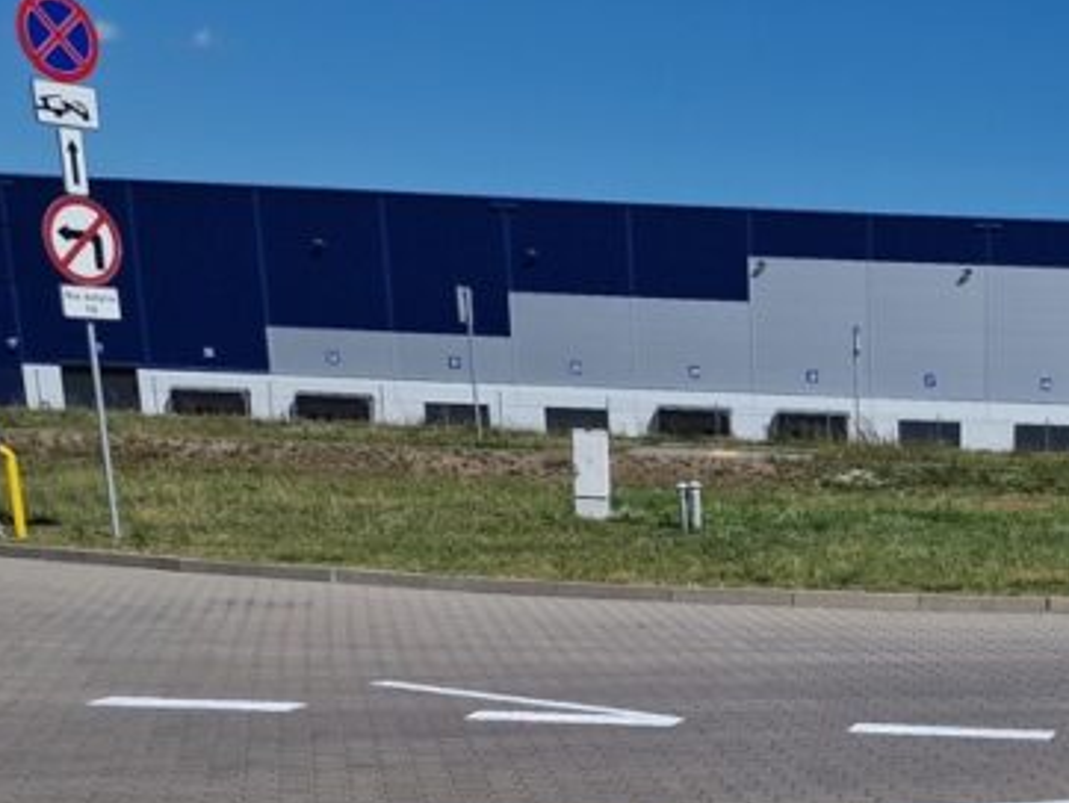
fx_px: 2009
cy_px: 1078
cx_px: 1149
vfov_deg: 20.4
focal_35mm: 65
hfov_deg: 27.5
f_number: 1.8
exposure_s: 1/2504
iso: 50
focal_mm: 6.4
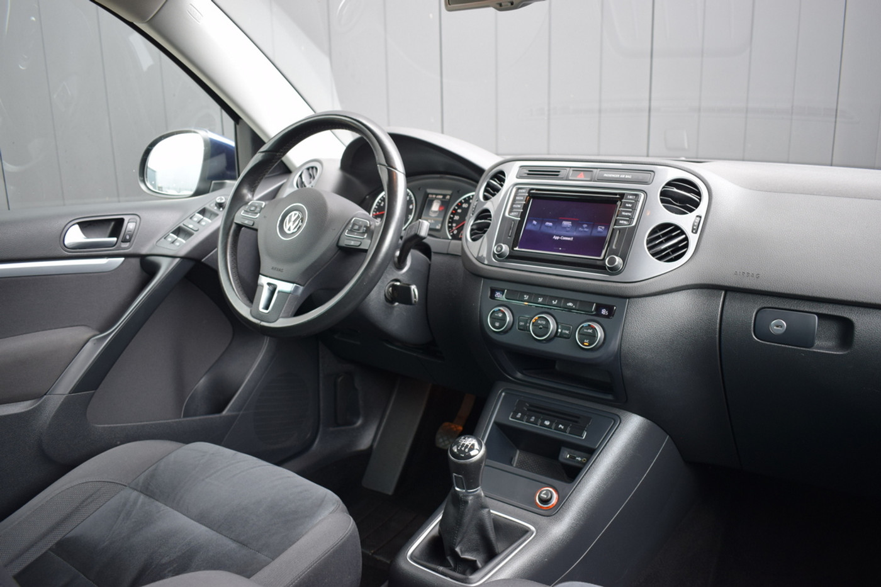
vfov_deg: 43.6
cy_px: 294
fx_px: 734
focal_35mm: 30
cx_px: 440
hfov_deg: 61.9
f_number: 4
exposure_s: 1/60
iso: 400
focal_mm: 20
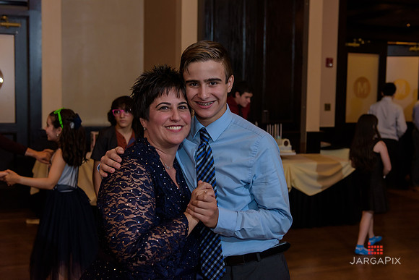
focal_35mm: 45
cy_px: 140
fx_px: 524
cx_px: 210
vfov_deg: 29.9
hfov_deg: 43.6
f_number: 3.2
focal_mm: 45
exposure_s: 1/125
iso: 1250
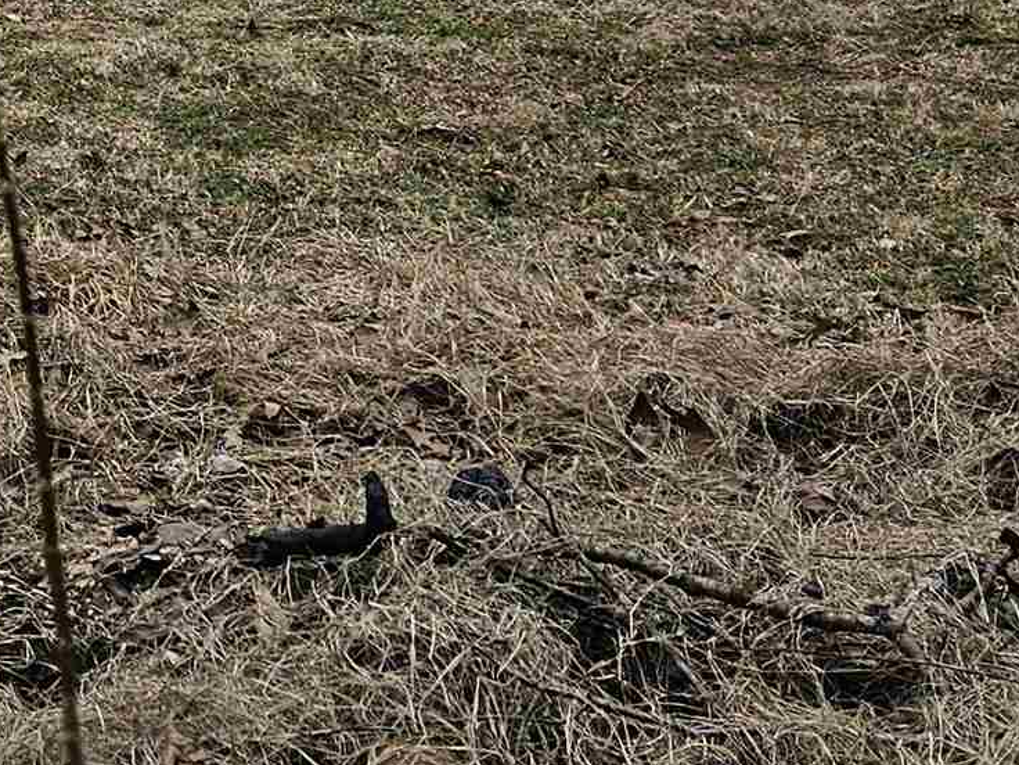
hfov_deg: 16.5
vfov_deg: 14.2
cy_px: -449
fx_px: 2826
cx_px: -904
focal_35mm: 96
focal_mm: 6.3
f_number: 1.7
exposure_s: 1/554
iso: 10
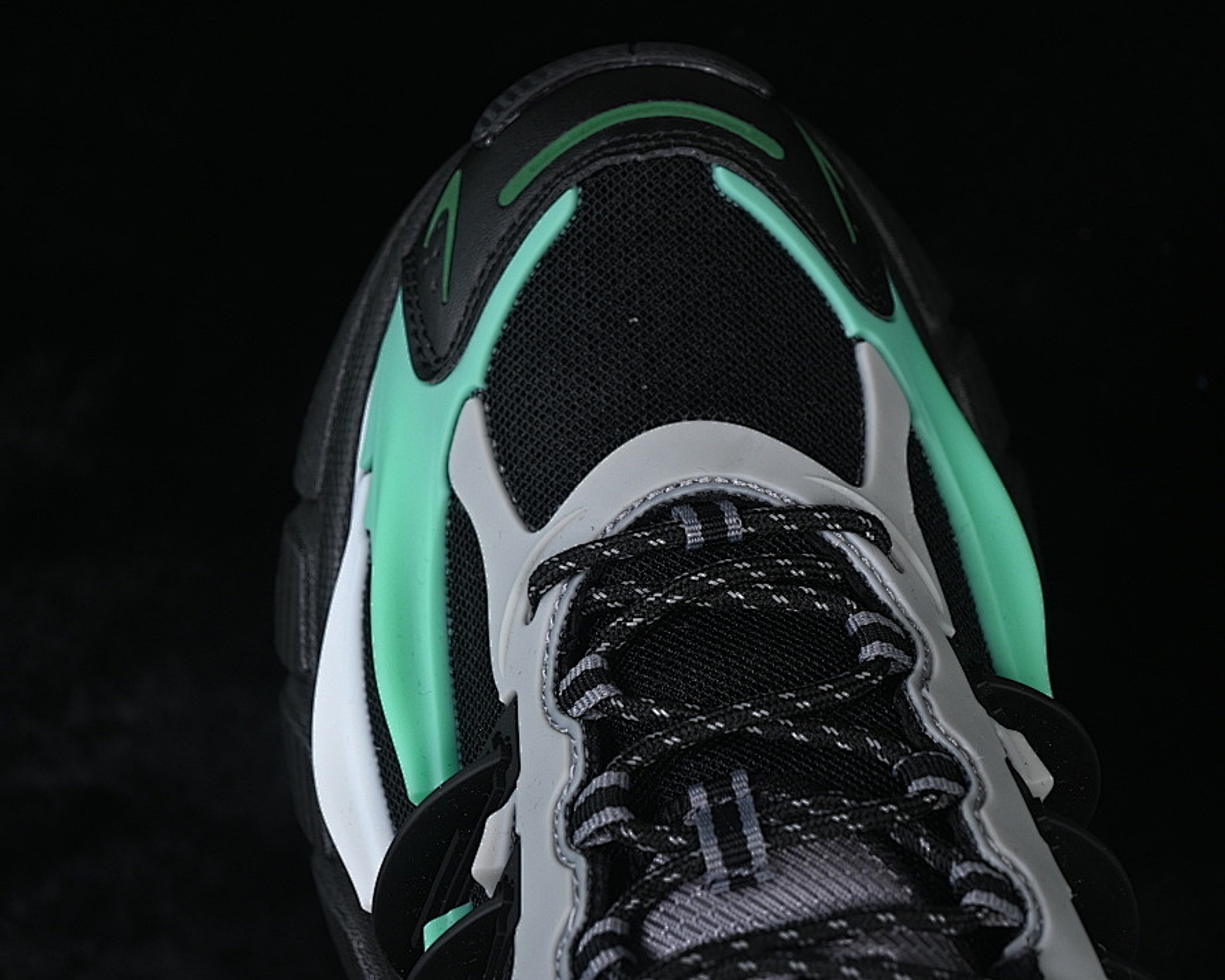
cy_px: 488
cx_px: 673
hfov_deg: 22.5
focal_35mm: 85
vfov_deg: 18.1
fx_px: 3081
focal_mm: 50
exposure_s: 1/50
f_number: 6.3
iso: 160
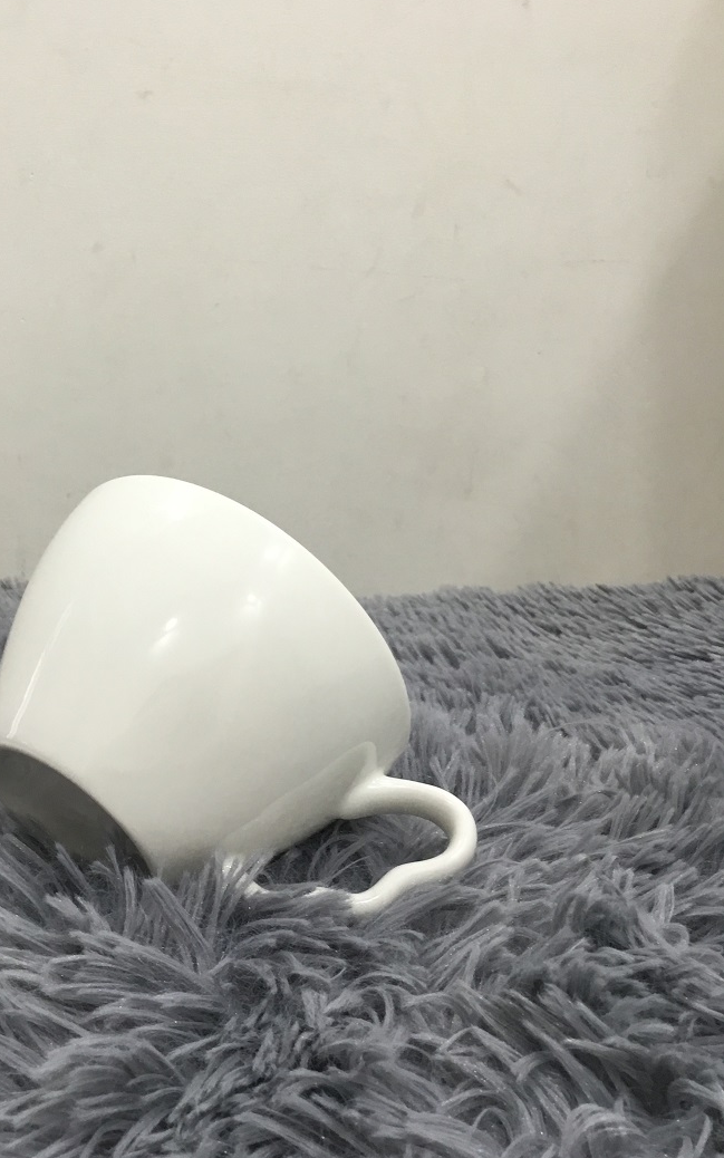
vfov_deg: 51.5
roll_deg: +0.6
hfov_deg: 33.2
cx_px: 224
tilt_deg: -14.0
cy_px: 608
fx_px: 1199
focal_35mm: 38
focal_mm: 3.3
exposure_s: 1/33
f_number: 2.4
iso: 100
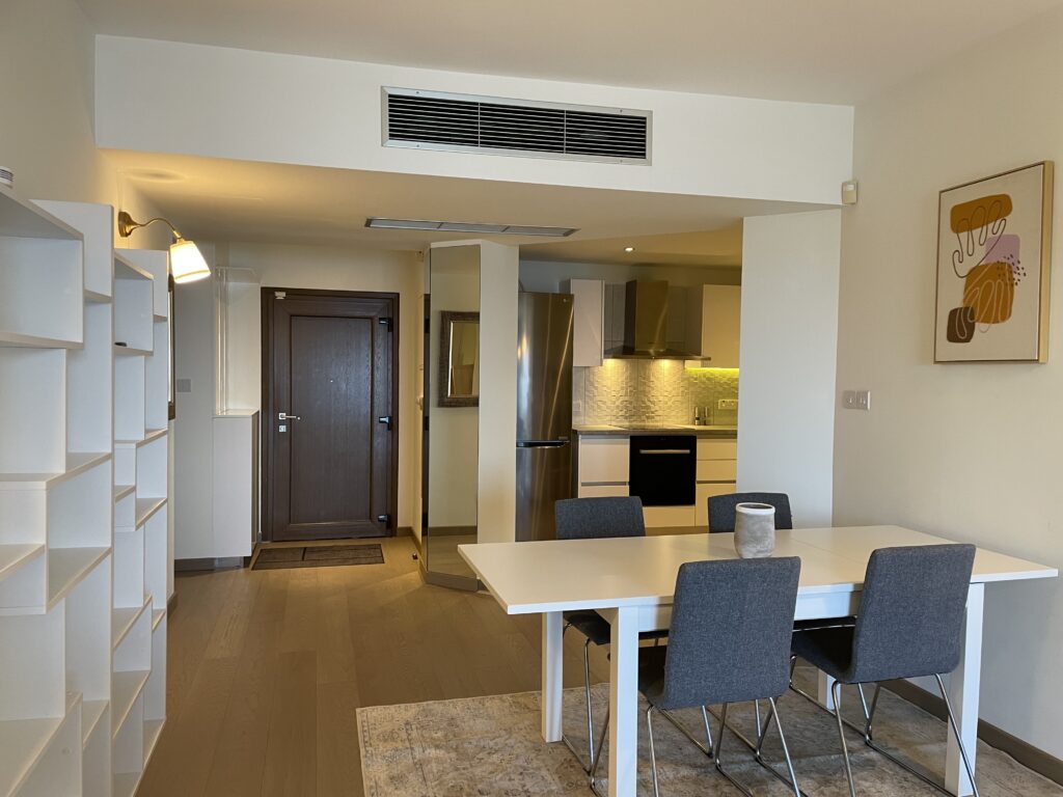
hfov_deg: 67.3
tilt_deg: -2.2
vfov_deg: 53.1
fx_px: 798
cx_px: 532
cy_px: 398
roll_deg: -0.8
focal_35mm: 26
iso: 160
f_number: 1.6
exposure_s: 1/50
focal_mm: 4.2
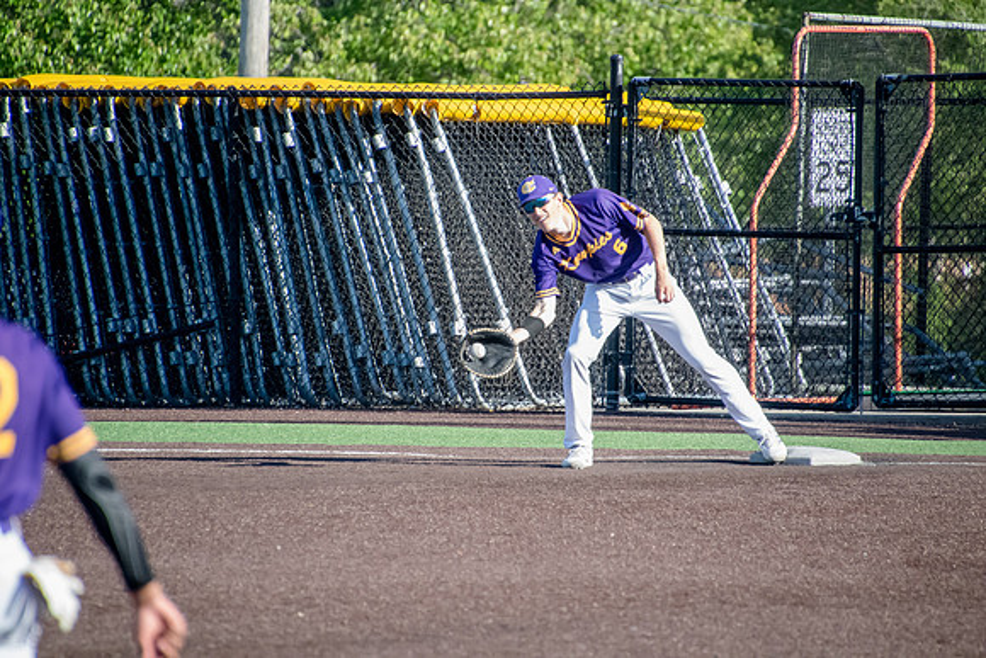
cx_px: 493
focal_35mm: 525
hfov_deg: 3.9
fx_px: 14382
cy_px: 329
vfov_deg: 2.6
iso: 2500
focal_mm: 350
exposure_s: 1/2000
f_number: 6.3
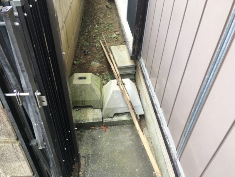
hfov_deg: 61.7
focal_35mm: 29
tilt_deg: -37.9
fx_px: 197
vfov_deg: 48.2
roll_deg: -1.5
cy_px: 88
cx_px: 118
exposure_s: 1/60
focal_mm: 4.15
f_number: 2.2
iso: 32
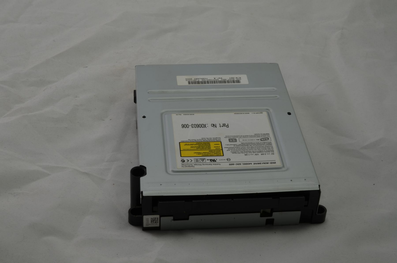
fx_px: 660
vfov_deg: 22.5
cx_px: 198
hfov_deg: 33.5
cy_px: 132
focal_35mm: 60
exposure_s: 1/3
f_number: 20
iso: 100
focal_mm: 40
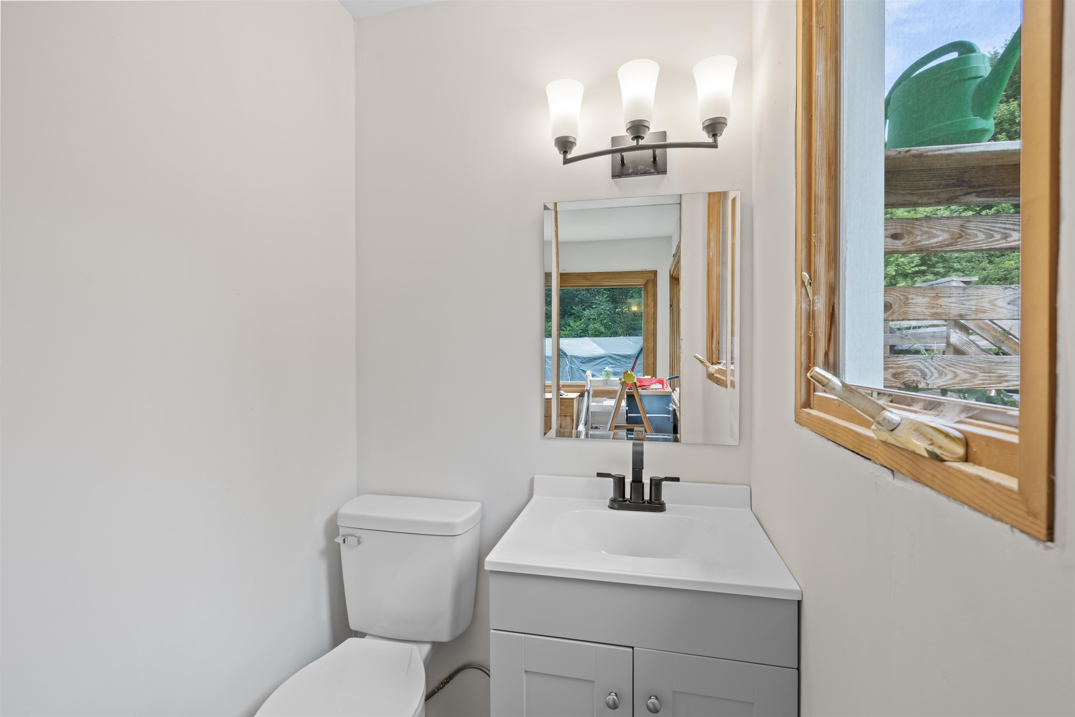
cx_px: 538
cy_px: 358
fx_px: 478
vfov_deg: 73.7
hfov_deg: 96.7
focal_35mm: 16
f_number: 9
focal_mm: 16
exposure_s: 1/3
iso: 100
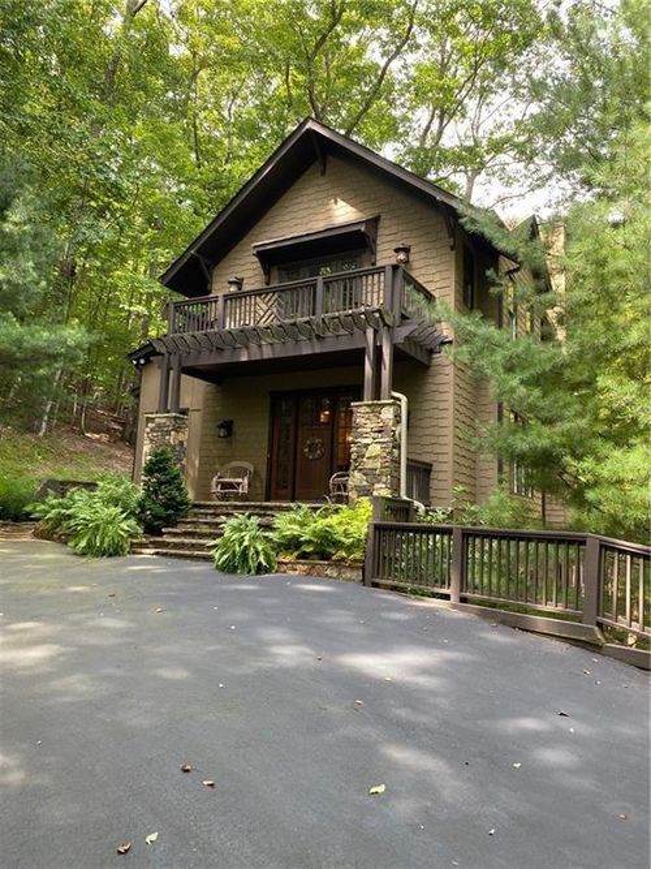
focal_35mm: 26
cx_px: 326
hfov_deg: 53.0
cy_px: 434
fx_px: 652
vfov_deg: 67.3
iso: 50
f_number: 1.8
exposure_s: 1/122
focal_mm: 4.25
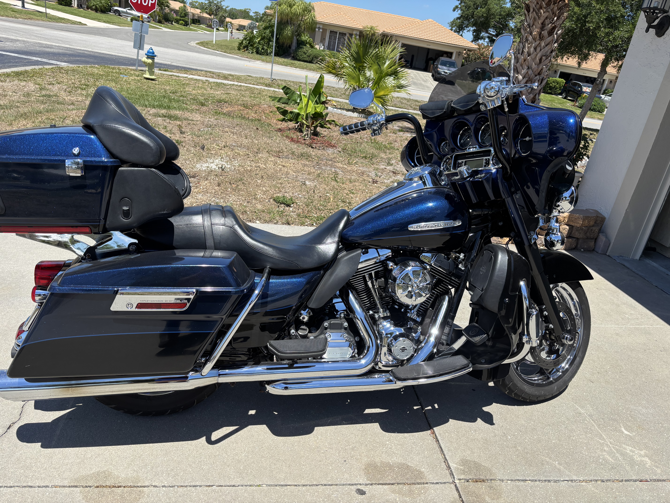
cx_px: 335
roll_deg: -10.0
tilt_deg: -21.1
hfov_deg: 67.3
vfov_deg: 53.1
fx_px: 503
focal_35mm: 26
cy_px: 252
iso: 50
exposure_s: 1/2398
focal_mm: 5.96
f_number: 1.6
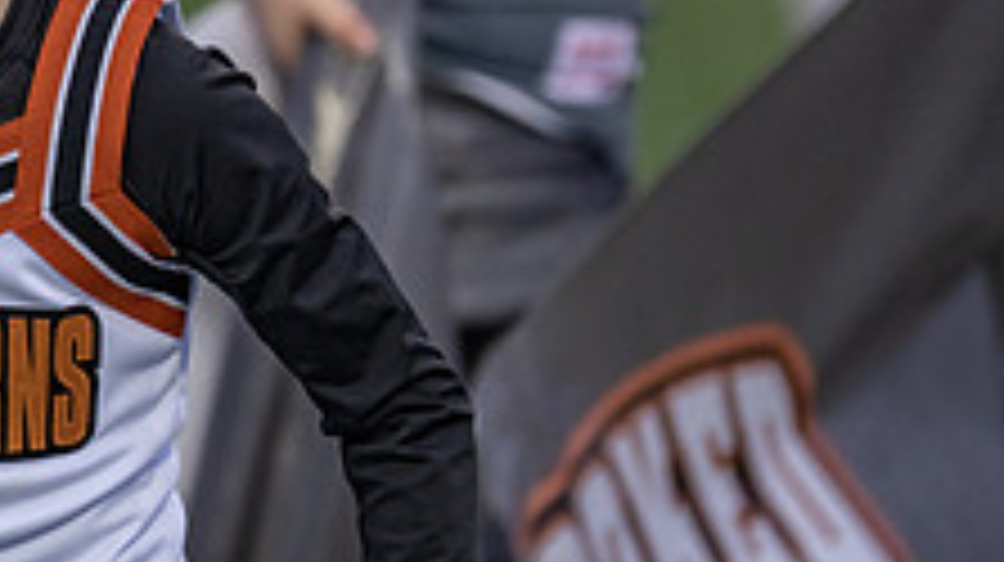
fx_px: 10879
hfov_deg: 5.3
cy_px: 49
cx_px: -171
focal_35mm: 409
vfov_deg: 3.0
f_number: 2.8
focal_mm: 140
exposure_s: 1/1000
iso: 1000
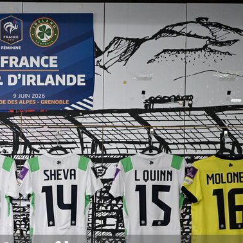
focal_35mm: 115
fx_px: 913
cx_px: 28
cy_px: 208
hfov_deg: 15.0
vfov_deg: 15.0
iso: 800
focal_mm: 50
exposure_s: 1/400
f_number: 1.2
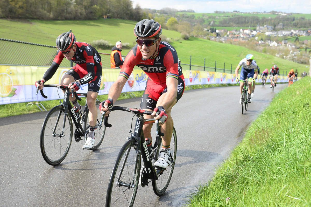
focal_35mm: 50
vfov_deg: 26.9
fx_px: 432
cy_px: 104
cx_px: 156
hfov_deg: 39.6
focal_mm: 50
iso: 500
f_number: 5
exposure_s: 1/1000
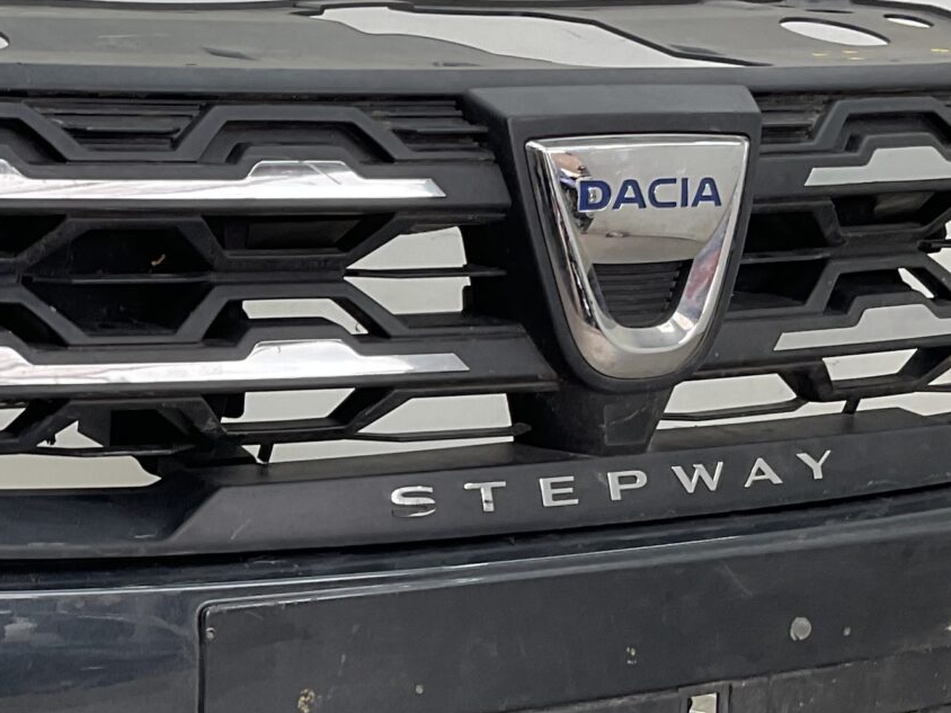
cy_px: 409
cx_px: -7
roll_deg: -0.6
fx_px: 2418
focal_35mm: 88
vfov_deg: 16.8
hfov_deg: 21.5
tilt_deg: -9.3
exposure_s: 1/100
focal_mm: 3
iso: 25
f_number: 1.8
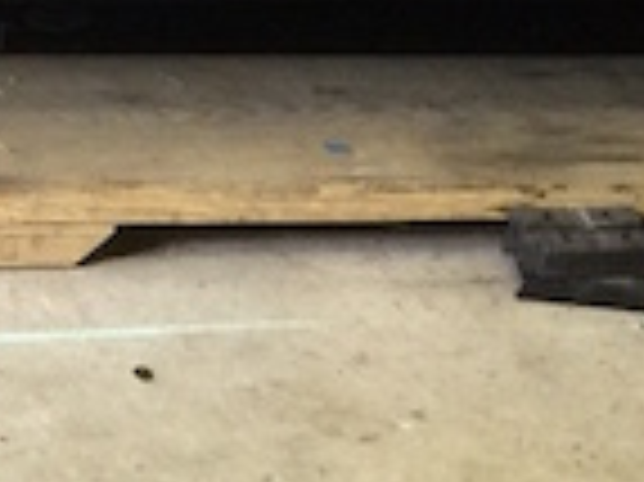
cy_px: 1171
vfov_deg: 6.9
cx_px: -297
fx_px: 3773
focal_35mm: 203
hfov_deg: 9.5
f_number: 2.2
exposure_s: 1/15
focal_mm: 4.15
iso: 64
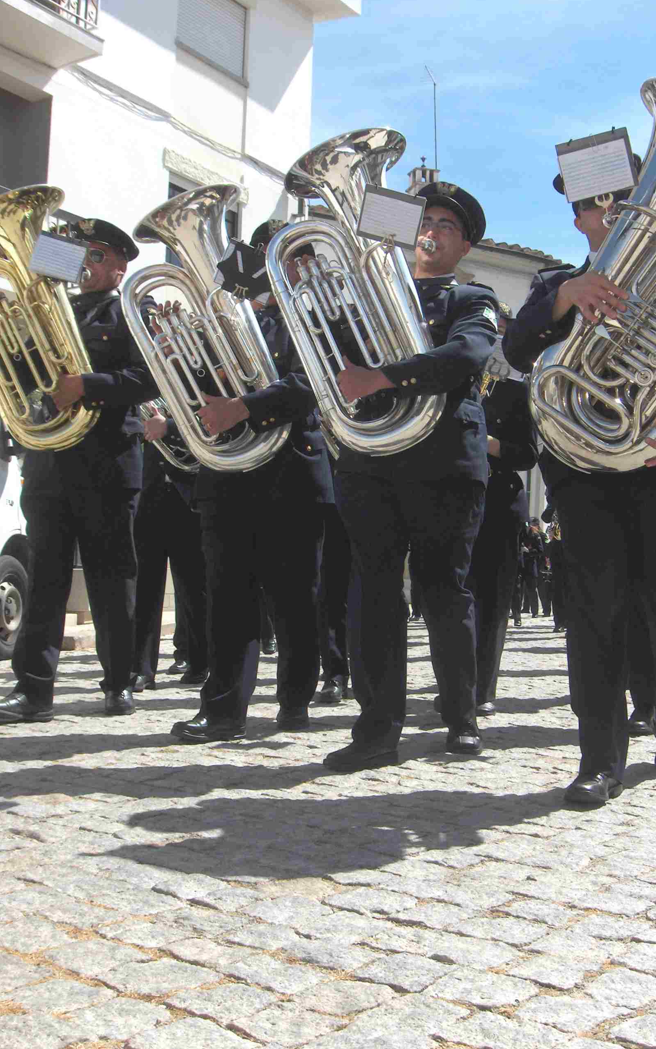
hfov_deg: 30.4
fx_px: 1201
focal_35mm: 42
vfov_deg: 47.2
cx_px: 401
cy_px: 530
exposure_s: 1/662
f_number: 4.8
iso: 100
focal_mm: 8
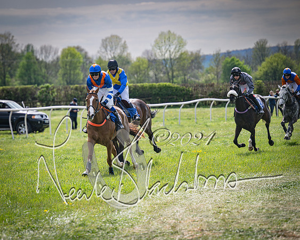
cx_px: 93
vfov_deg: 6.3
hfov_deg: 7.8
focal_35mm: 246
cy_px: 114
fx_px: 2188
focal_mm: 190
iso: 200
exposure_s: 1/2500
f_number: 4
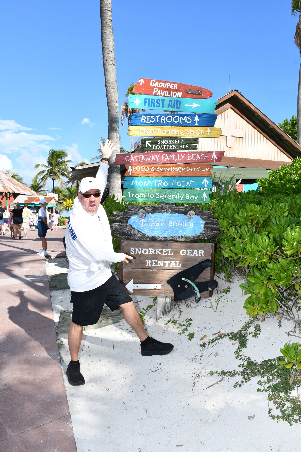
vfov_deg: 61.9
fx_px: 376
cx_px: 150
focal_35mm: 30
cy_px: 226
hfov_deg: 43.6
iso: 200
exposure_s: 1/200
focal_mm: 20
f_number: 11
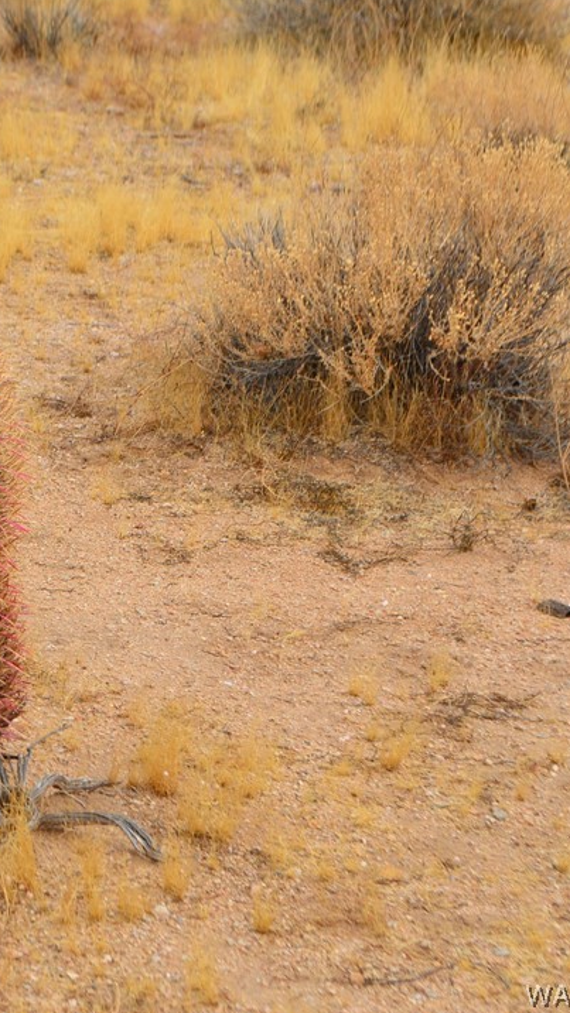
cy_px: 506
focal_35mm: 131
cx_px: -115
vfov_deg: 16.4
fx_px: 3516
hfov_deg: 9.2
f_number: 10
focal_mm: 55
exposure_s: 1/250
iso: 220
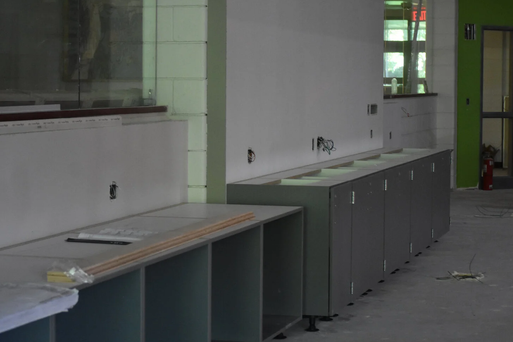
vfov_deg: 15.1
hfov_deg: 22.5
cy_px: 162
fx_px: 1290
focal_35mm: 91
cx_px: 271
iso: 3600
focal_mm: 55
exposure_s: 1/60
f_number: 4
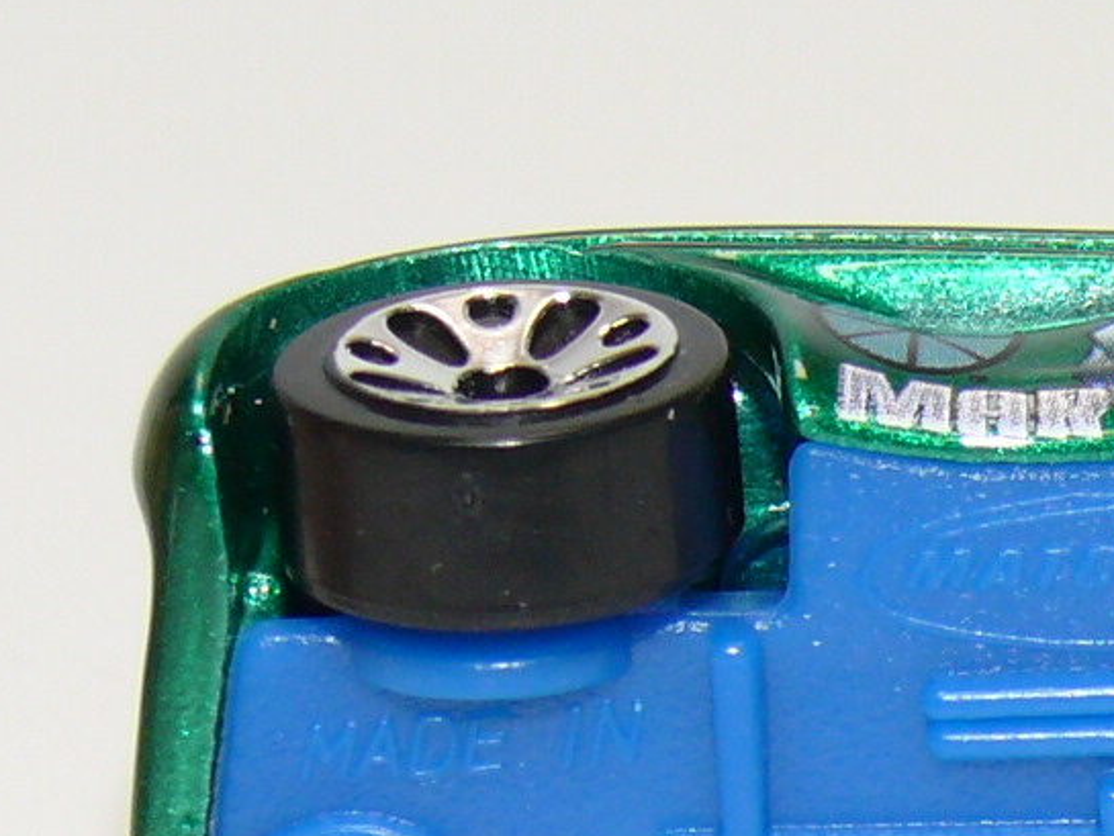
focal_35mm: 317
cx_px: 1629
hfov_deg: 6.2
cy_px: 793
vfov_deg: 4.7
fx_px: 10204
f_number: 4
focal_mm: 13.8
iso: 100
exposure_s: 1/30
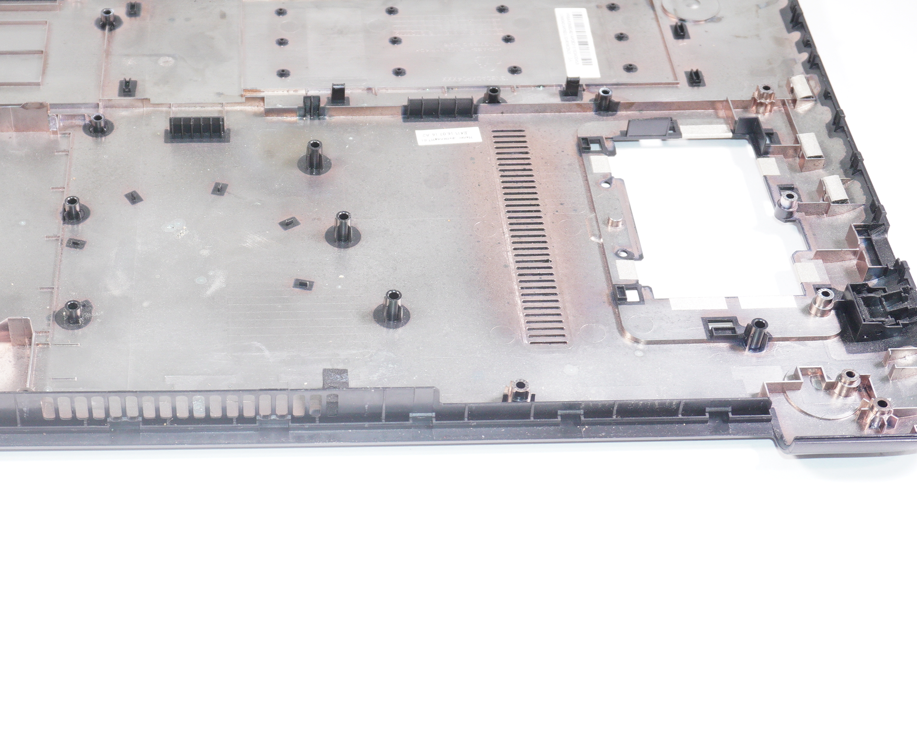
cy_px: 325
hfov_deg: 33.3
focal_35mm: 56
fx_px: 1513
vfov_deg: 27.2
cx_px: 283
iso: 640
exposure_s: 1/100
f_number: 5.6
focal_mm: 25
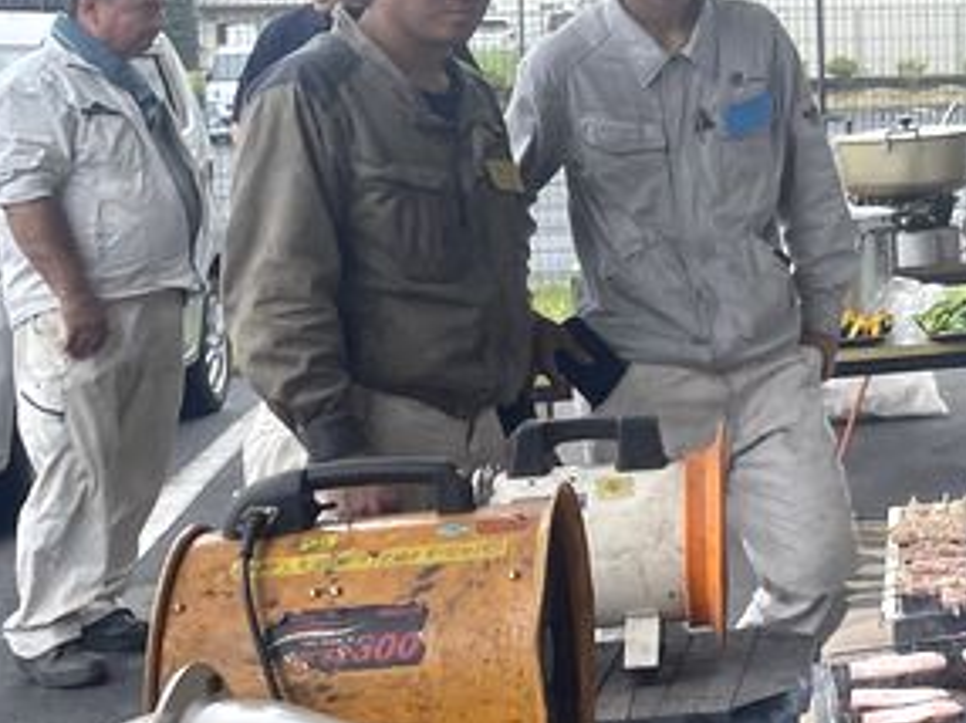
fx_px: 2537
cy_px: 7
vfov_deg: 15.9
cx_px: 1378
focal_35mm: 91
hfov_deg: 19.3
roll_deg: +0.4
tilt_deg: -1.3
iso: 32
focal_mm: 4.2
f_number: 1.6
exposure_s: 1/2132
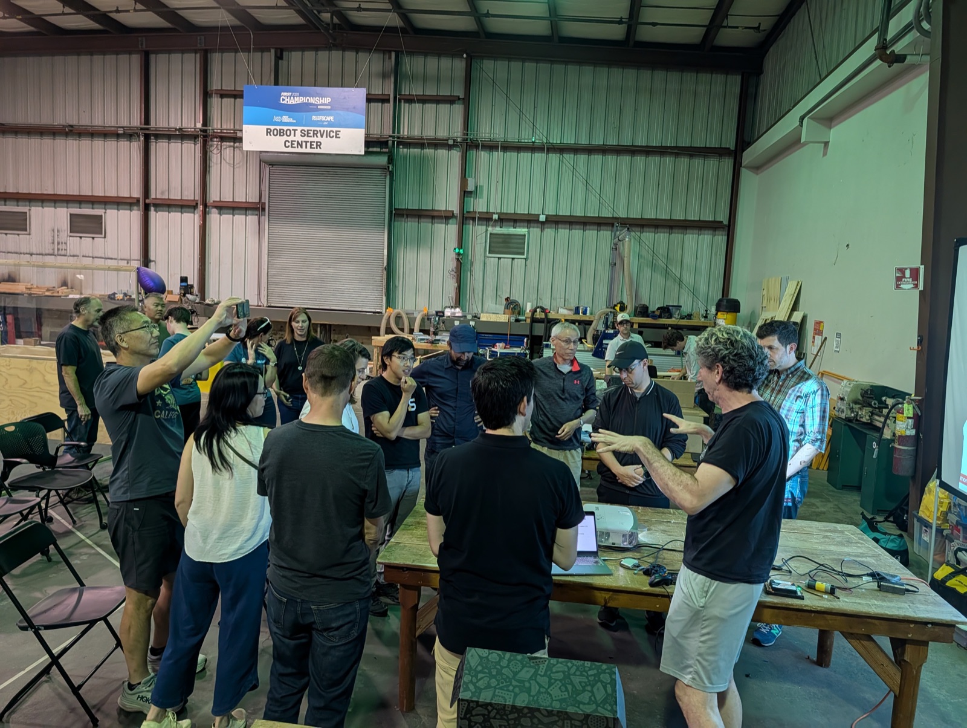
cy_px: 364
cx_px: 484
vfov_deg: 56.9
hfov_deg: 71.5
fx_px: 671
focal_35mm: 24
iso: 67
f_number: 1.68
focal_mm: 6.9
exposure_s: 1/120
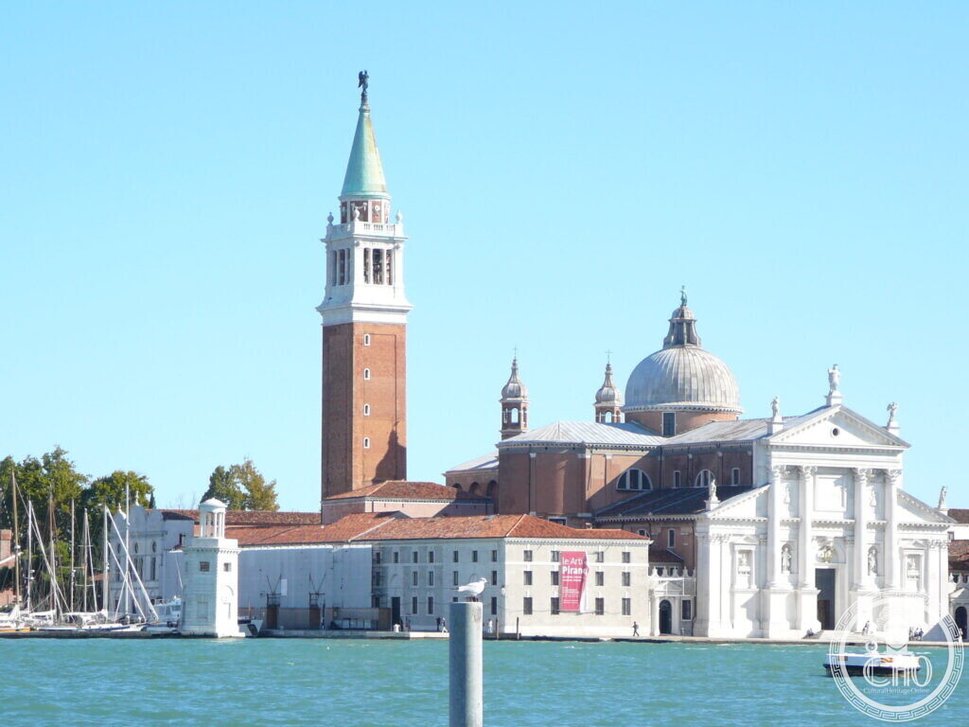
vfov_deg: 10.8
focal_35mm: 137
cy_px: 364
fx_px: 3835
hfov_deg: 14.4
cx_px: 484
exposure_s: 1/500
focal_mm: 20.4
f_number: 4
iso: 80
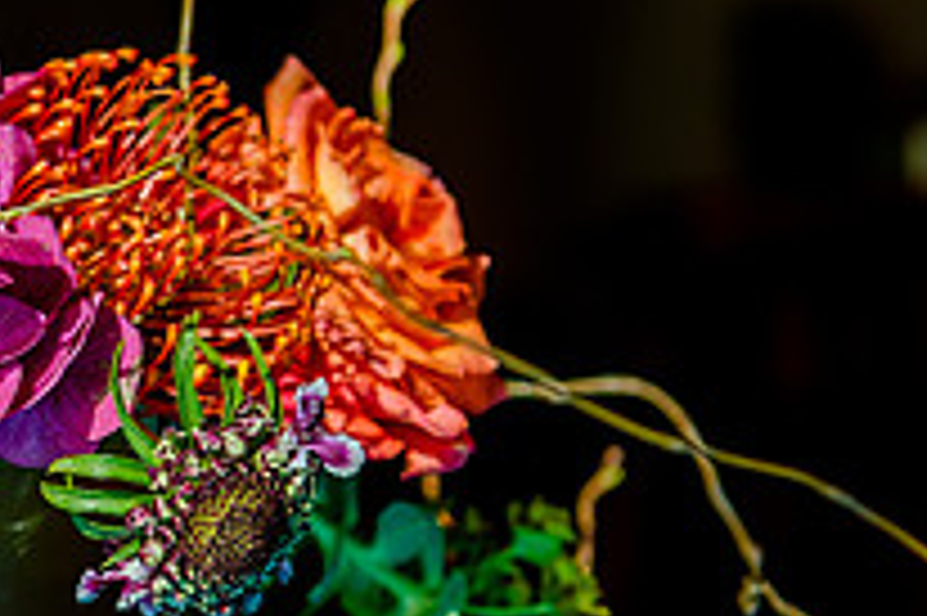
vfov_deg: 8.5
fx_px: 4168
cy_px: 247
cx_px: -231
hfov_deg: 12.4
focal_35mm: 162
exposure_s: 1/500
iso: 250
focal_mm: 55
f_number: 3.5
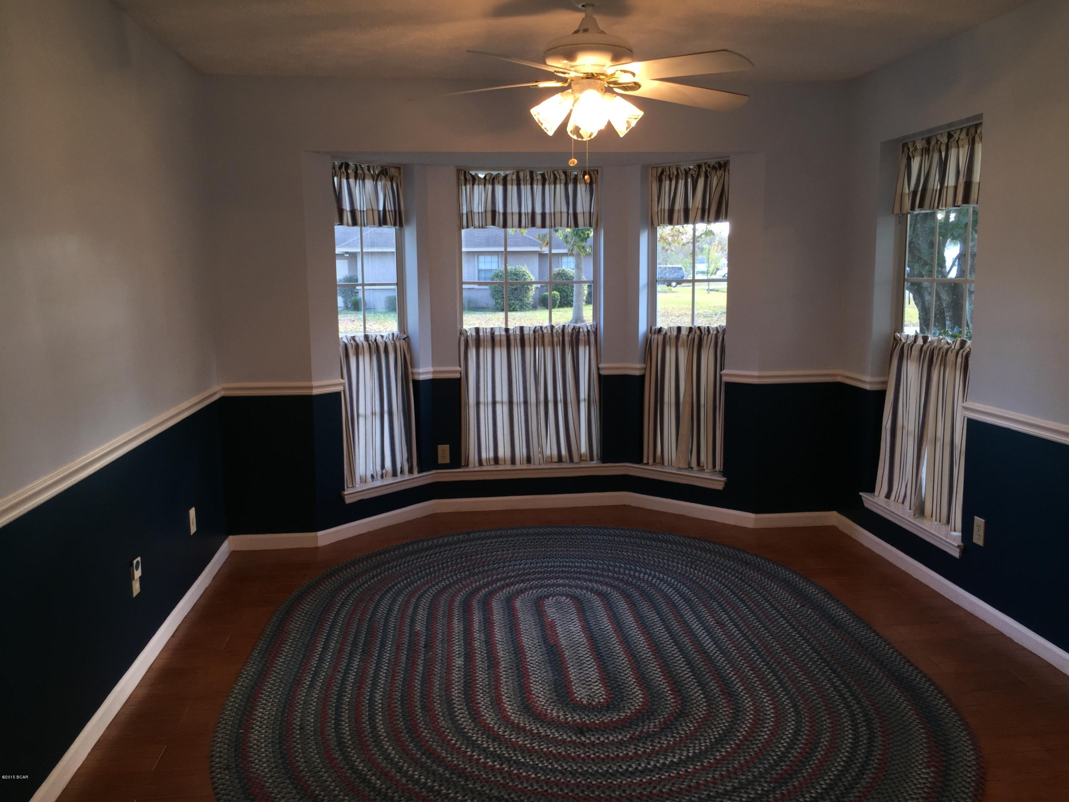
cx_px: 534
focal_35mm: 29
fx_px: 896
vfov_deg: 48.2
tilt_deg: -7.1
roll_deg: +0.0
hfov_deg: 61.7
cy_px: 401
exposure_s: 1/46
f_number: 2.2
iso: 32
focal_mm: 4.15
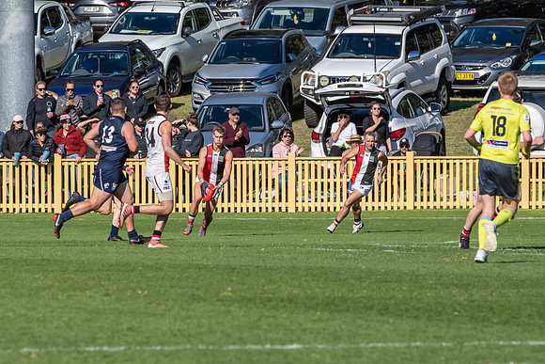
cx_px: 221
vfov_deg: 2.5
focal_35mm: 540
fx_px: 8173
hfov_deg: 3.8
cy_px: 177
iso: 800
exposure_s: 1/5000
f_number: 10
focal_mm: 280
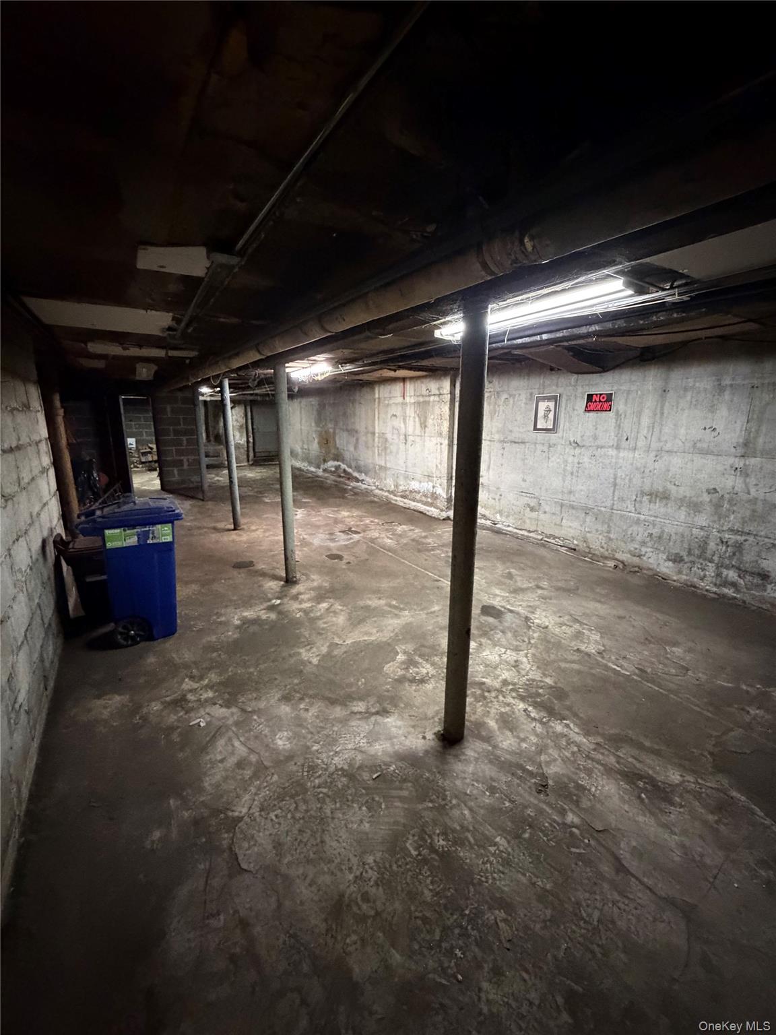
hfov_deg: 85.7
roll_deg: -0.3
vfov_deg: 102.1
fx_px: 418
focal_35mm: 14
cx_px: 388
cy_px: 518
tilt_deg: -13.7
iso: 1250
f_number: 2.2
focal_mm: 2.22
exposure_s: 1/30
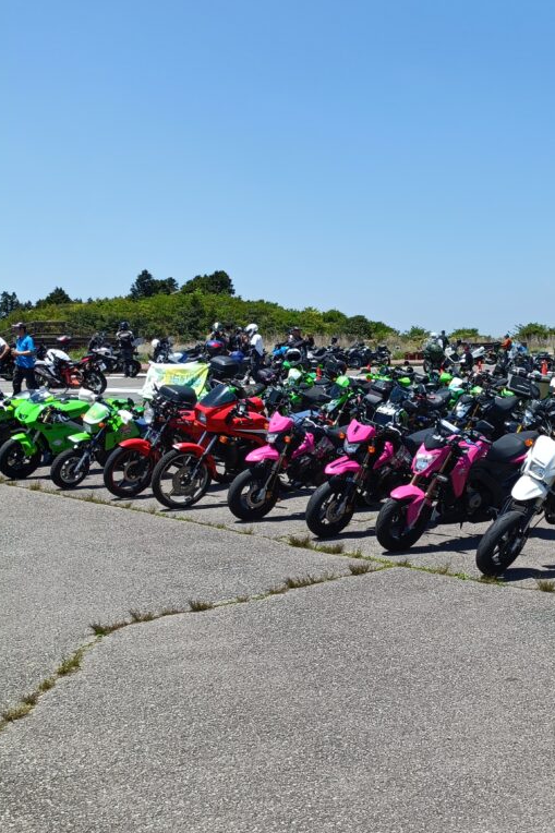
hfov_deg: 28.6
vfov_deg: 42.8
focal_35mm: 46
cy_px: 416
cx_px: 445
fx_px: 1064
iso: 50
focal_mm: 4.7
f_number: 1.7
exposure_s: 1/505
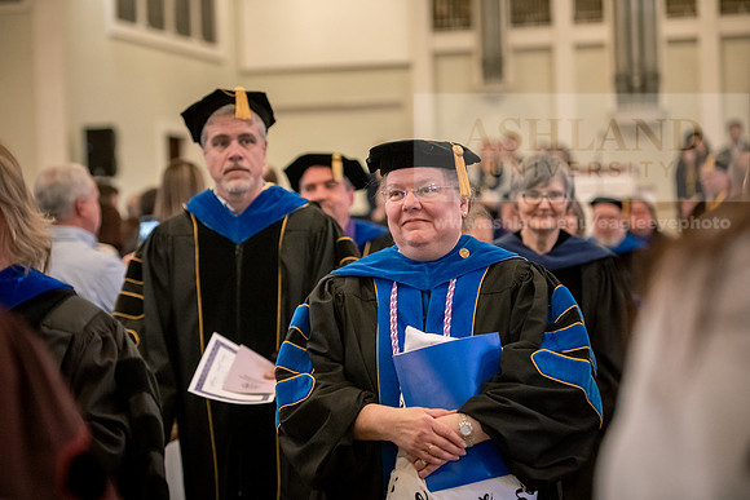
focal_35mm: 98
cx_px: 375
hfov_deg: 20.8
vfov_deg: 14.0
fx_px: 2042
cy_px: 250
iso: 5000
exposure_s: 1/200
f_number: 3.2
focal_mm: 98
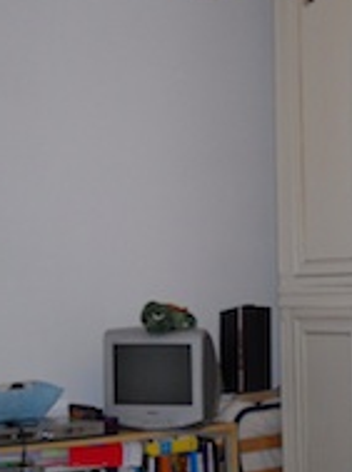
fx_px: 1184
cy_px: 262
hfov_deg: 16.6
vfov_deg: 22.5
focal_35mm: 87
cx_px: 342
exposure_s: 1/30
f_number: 3.1
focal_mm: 6.72
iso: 200
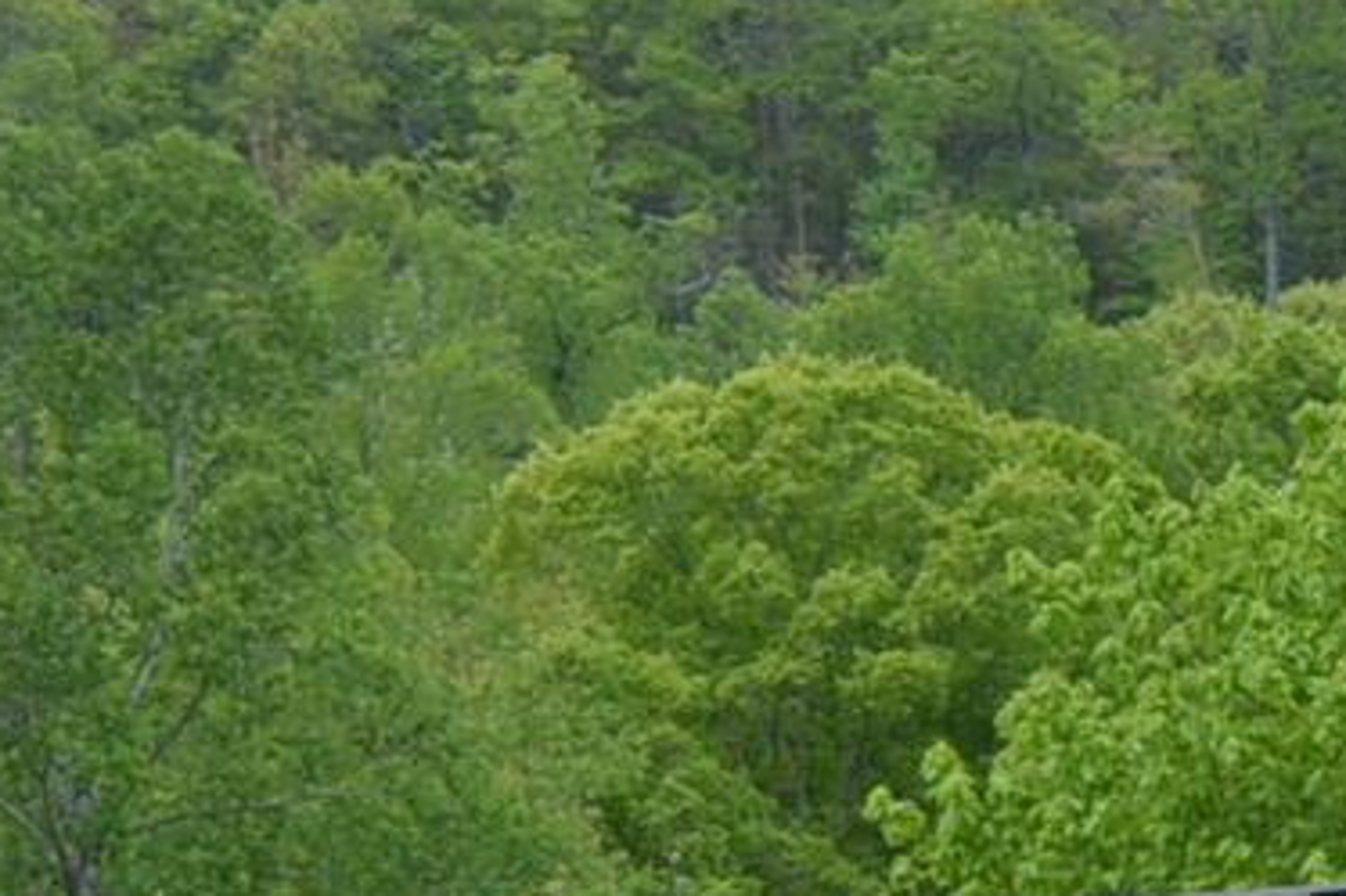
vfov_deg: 5.1
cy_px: 2411
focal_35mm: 259
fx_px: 9679
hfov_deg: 7.8
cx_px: 1828
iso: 100
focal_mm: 28
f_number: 7.1
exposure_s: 1/200
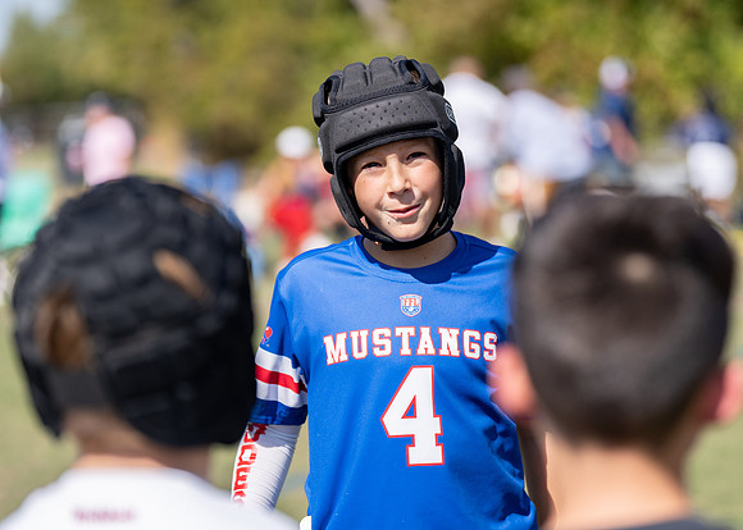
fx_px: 2904
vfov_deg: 10.4
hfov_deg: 14.6
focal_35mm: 138
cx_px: 407
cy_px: 273
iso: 100
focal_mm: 110
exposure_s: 1/2500
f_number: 2.8
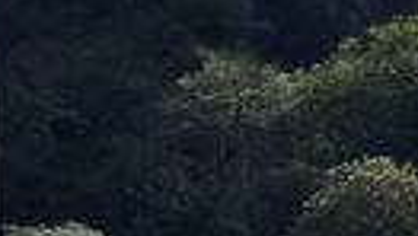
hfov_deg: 7.1
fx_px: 3297
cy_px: -239
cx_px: -297
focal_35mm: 297
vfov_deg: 4.1
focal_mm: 31
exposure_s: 1/250
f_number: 8
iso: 200
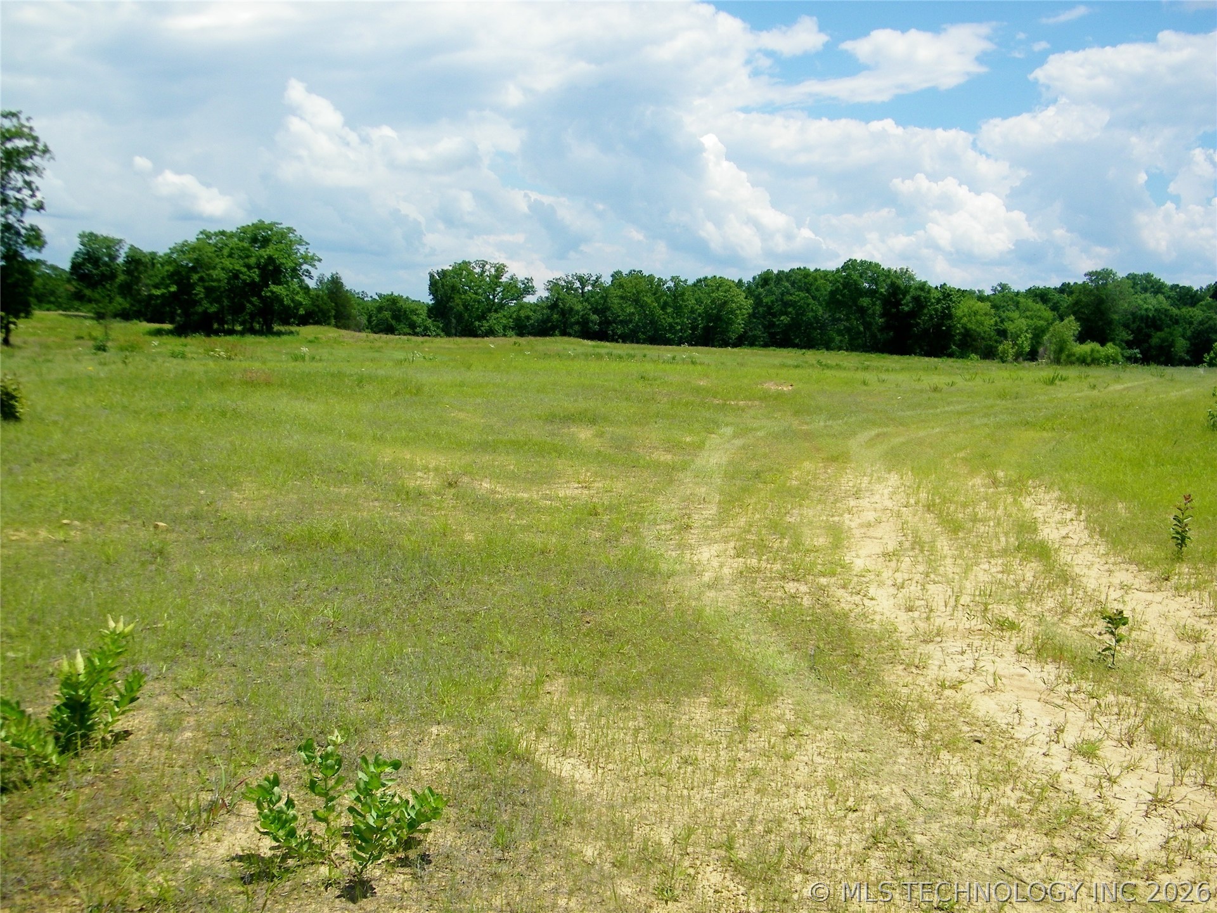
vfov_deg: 36.8
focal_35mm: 39
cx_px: 608
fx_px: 1371
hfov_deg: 47.9
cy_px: 456
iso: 80
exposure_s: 1/320
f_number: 7.6
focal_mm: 6.9
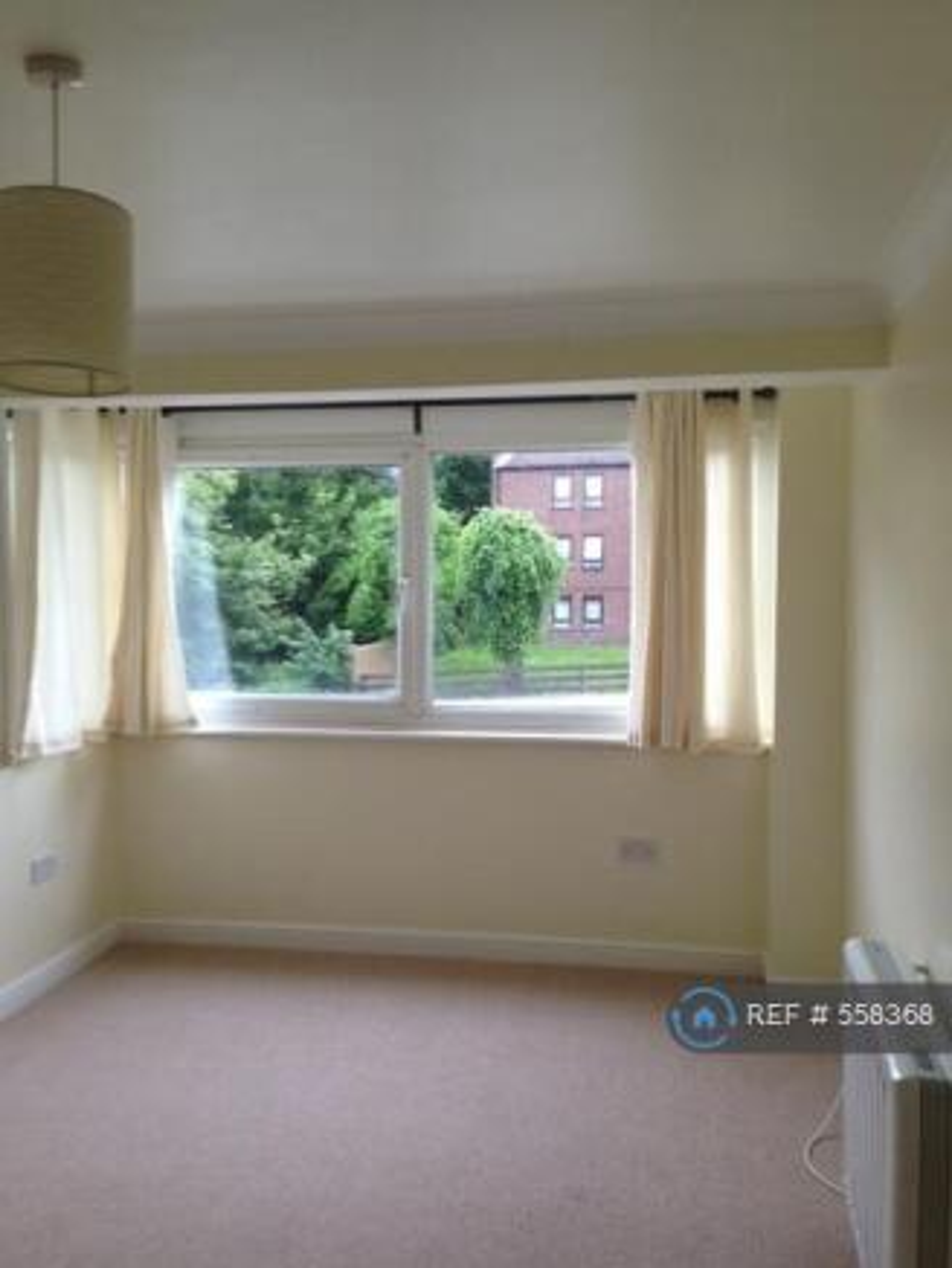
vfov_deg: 55.3
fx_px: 1209
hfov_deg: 43.0
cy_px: 634
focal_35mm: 33
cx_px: 476
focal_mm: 4.13
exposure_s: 1/120
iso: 80
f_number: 2.4
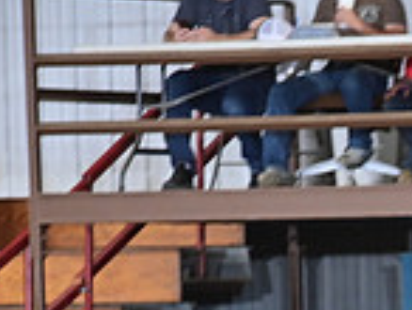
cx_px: 573
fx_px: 9108
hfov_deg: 2.6
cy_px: 540
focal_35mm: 764
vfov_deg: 1.9
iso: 2000
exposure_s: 1/250
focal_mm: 200
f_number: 3.2
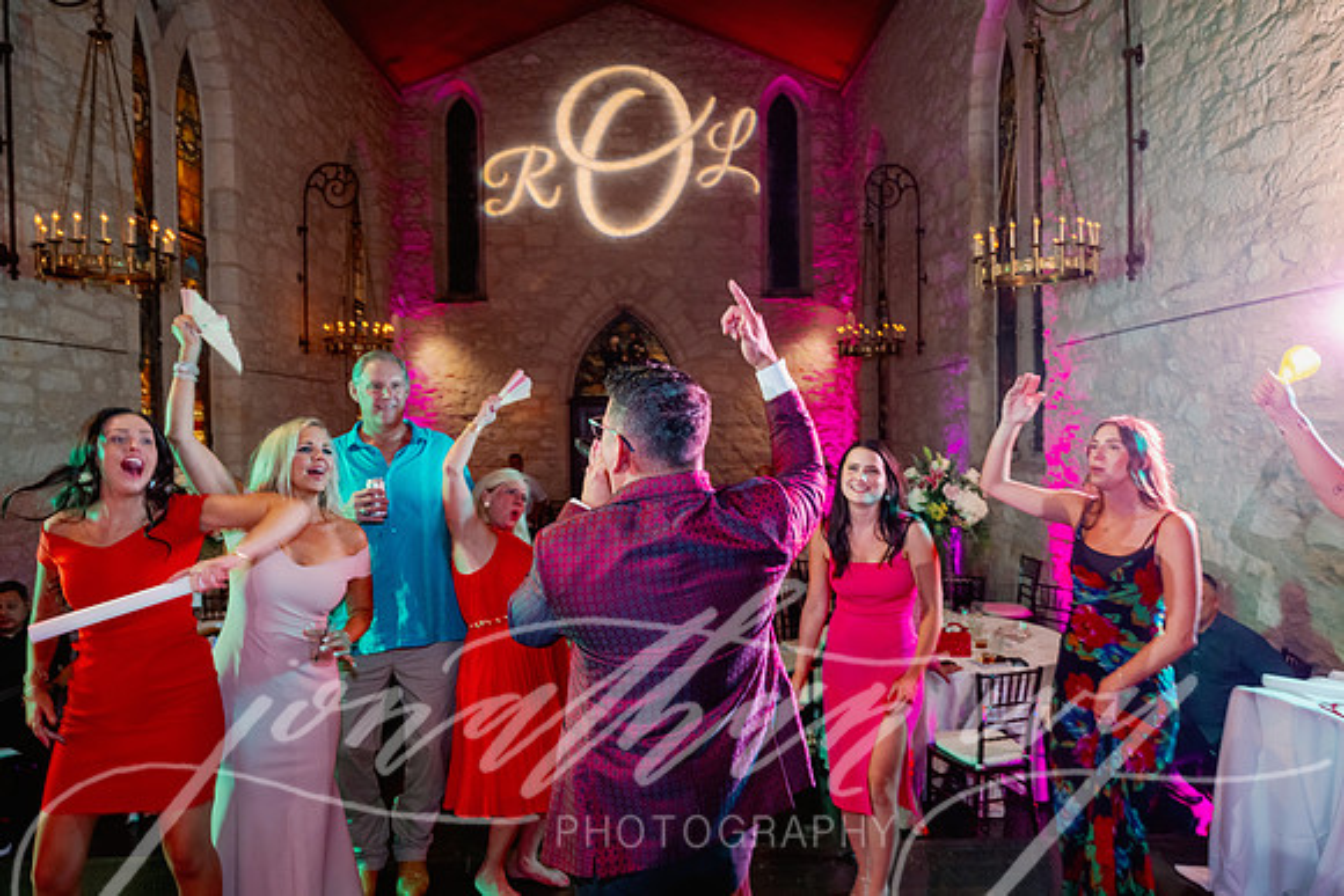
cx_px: 672
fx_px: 896
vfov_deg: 53.2
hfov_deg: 73.7
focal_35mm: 24
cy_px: 448
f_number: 3.5
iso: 1250
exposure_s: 1/60
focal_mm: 24
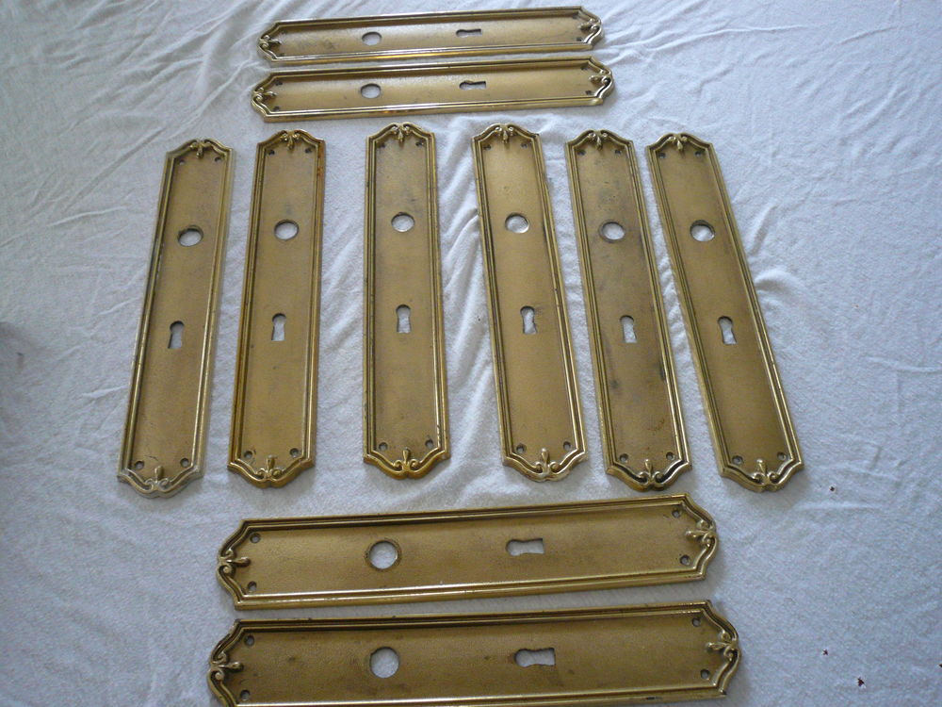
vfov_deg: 44.2
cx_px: 471
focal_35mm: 32
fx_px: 871
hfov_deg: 56.8
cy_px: 354
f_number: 2.9
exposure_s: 1/40
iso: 200
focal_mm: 5.2
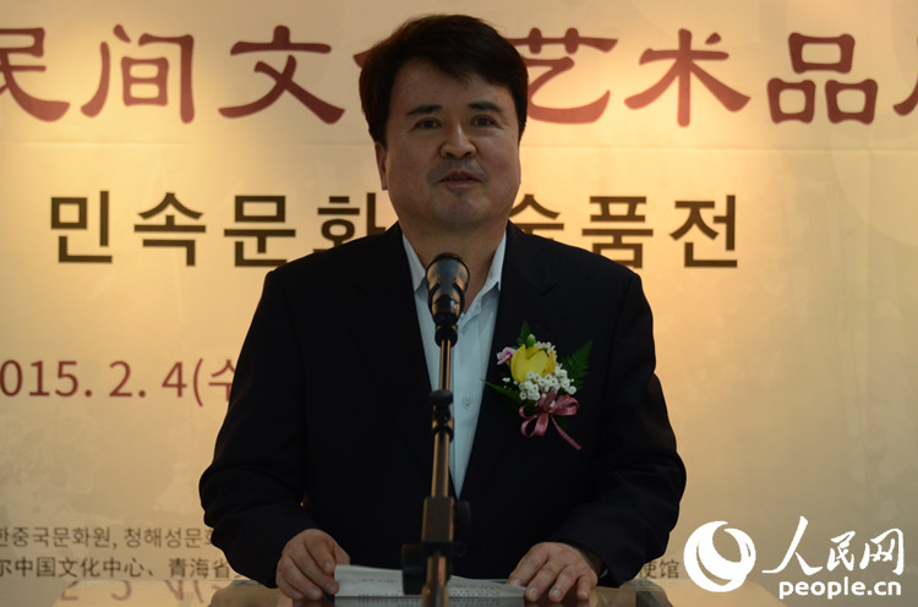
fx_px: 2671
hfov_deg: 19.5
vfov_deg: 13.0
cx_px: 459
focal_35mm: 105
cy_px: 304
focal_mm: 70
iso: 1600
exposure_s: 1/30
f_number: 5
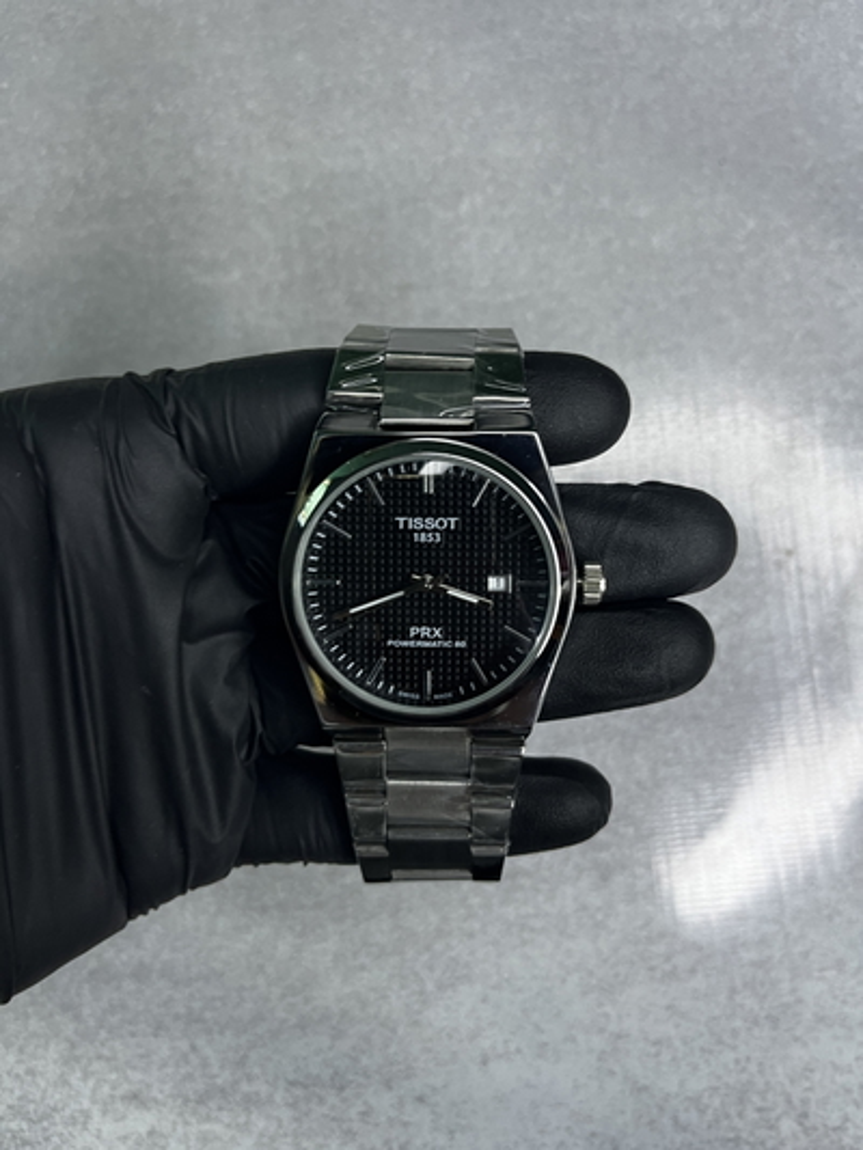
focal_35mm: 26
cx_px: 432
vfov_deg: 67.3
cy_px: 575
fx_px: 864
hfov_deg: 53.1
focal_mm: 5.1
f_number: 1.6
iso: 64
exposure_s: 1/50
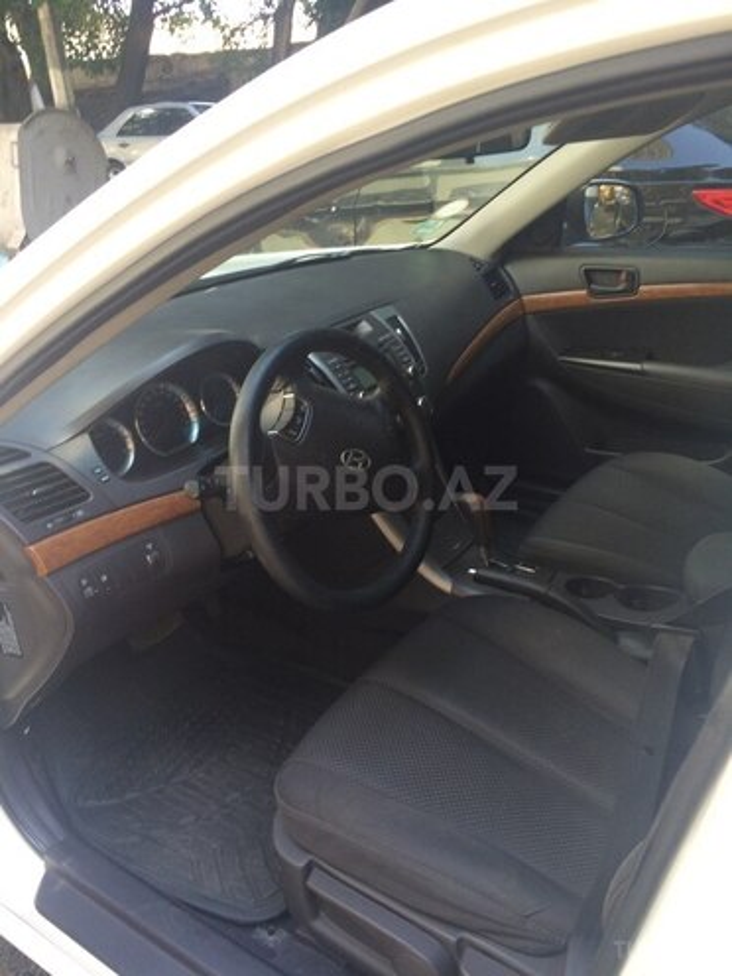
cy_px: 488
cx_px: 366
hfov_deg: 48.2
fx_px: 818
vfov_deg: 61.7
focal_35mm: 29
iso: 50
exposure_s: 1/100
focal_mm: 4.15
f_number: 2.2
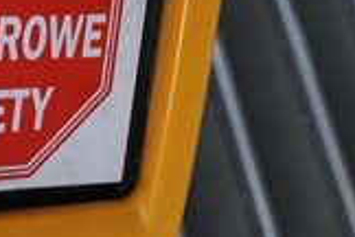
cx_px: 219
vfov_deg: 8.4
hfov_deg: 12.6
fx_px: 1607
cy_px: 8
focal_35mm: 163
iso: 400
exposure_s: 1/15
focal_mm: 22
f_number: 4
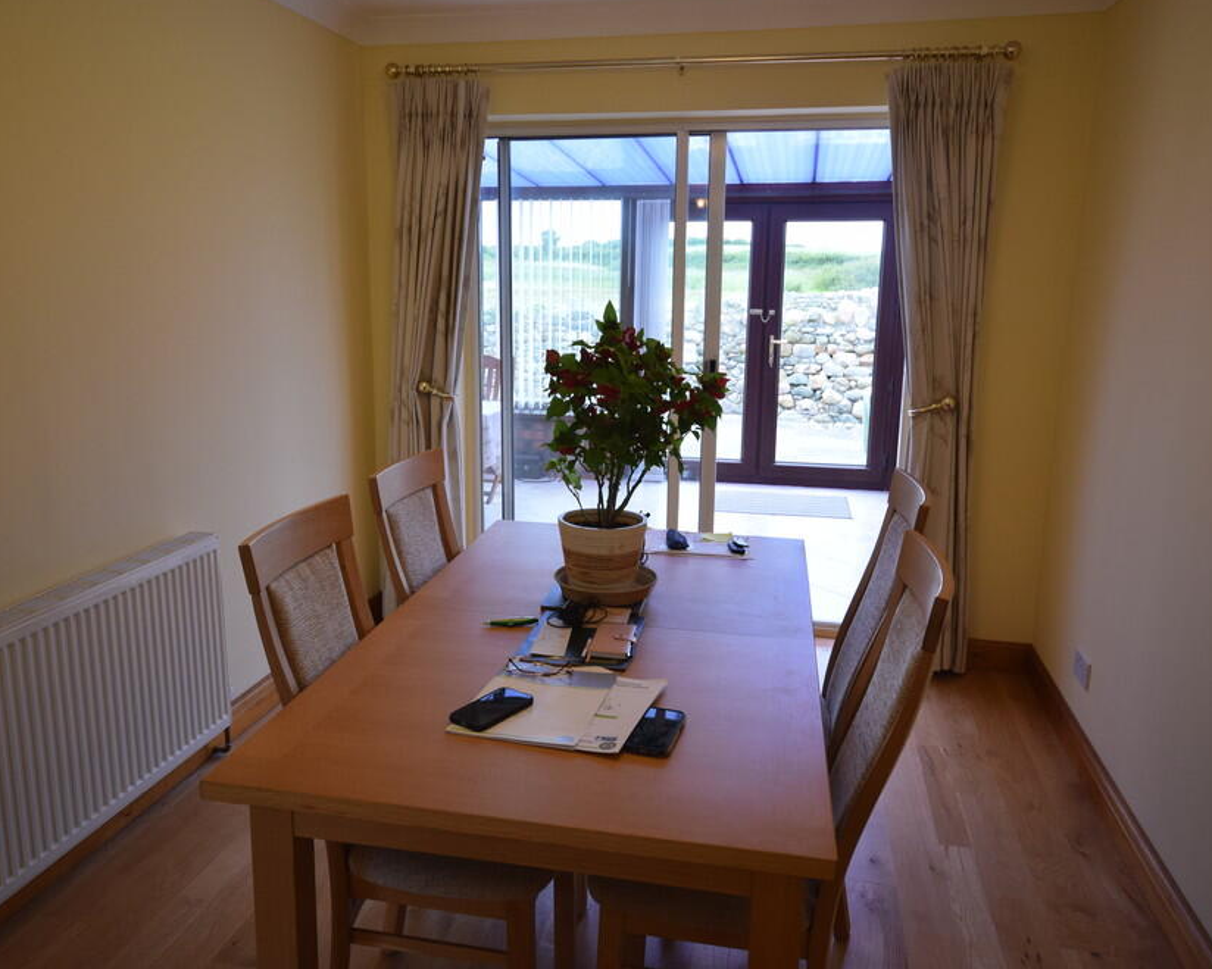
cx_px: 574
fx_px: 1004
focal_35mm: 28
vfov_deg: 51.5
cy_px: 495
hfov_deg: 62.2
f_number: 5.6
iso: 400
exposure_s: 1/125
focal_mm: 16
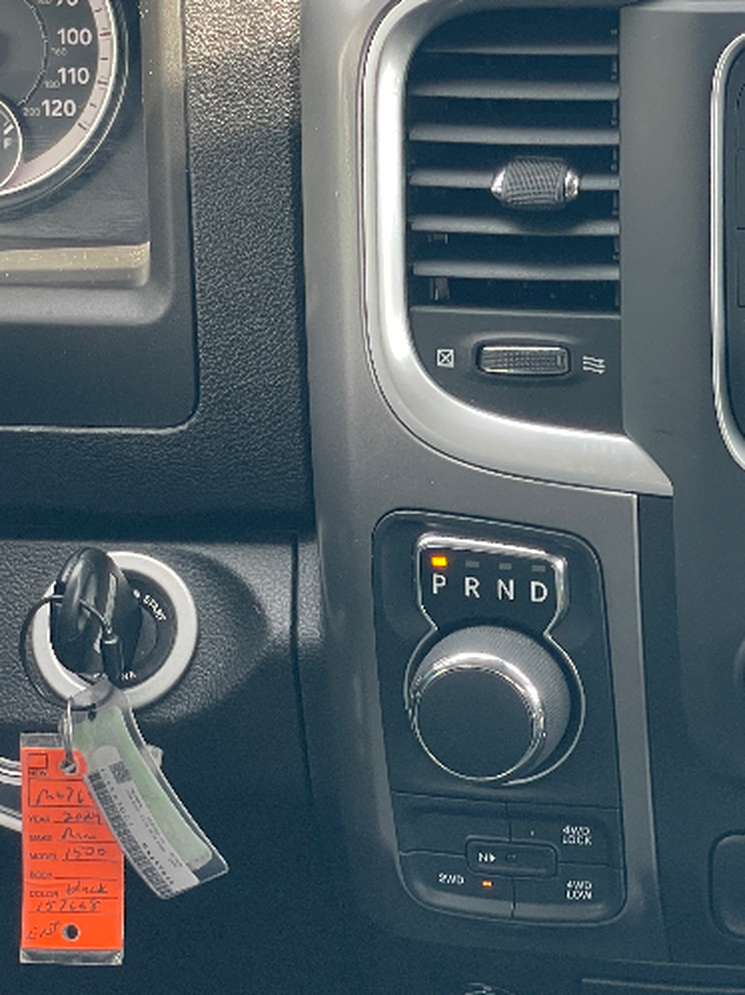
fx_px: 3073
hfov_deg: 13.3
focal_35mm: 107
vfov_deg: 18.4
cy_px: 559
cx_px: 965
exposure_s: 1/122
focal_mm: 6
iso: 80
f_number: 2
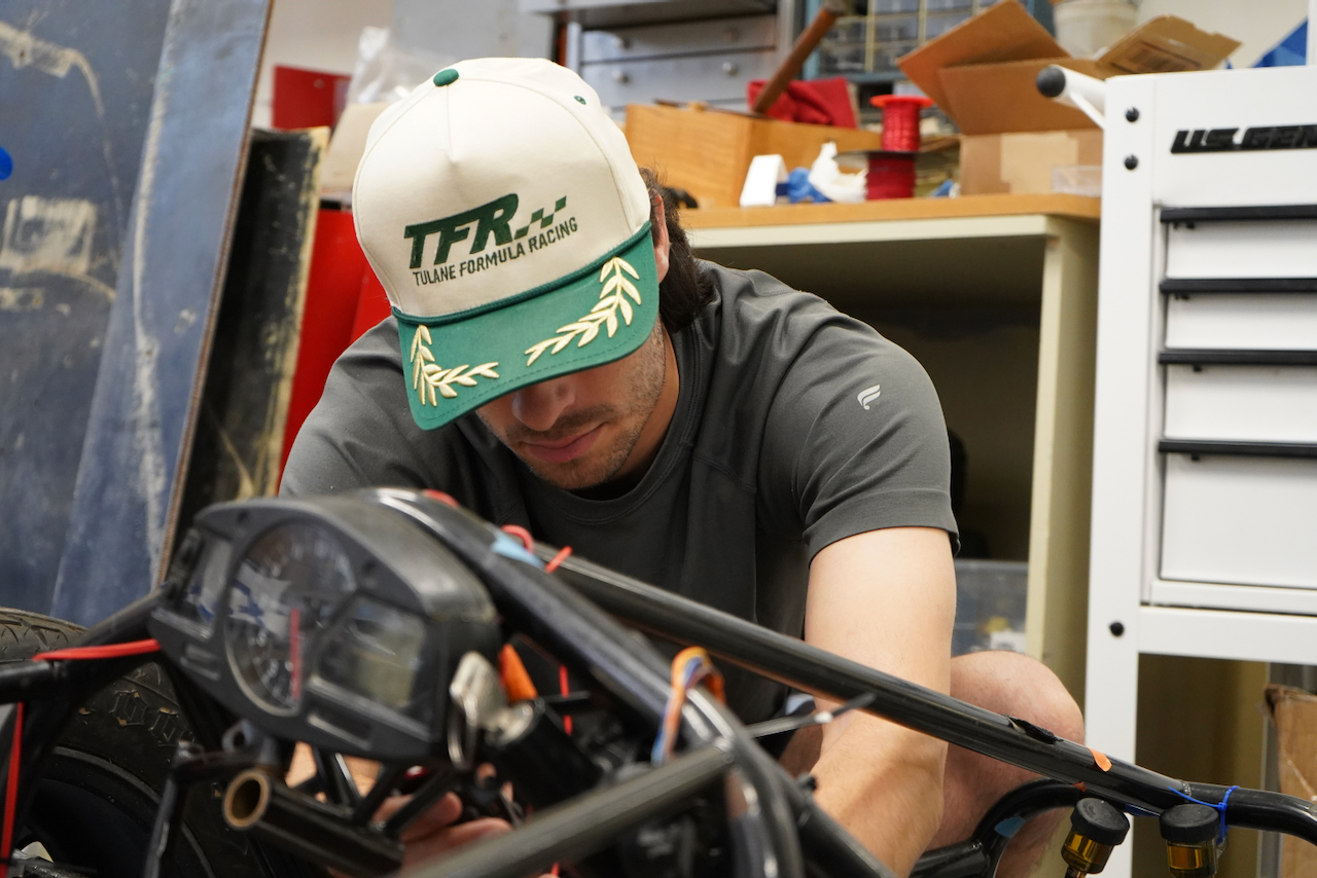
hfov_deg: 29.2
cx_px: 658
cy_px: 439
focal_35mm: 69
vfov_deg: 19.7
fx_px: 2525
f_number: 5.6
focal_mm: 69
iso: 6400
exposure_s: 1/160
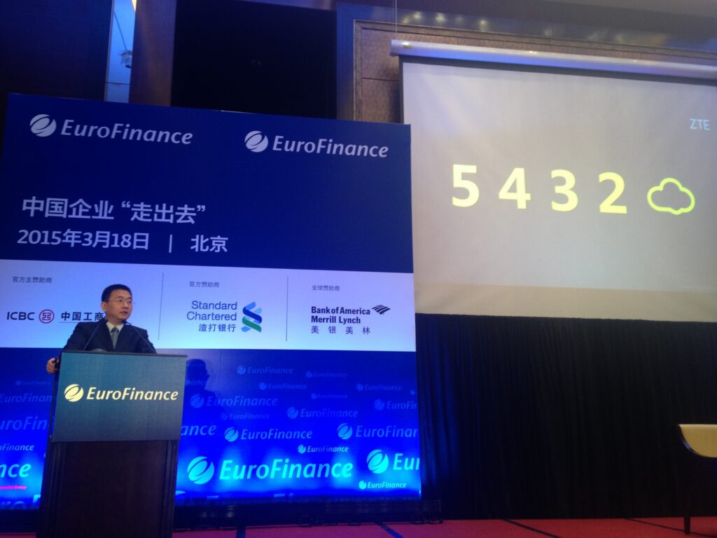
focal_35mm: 33
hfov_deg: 55.4
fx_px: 684
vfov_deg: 42.9
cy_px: 269
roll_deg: +0.9
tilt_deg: +13.3
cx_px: 358
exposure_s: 1/20
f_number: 2.4
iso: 100
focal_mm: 4.12
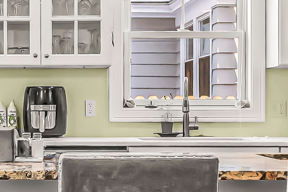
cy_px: 101
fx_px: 712
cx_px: 56
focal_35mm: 89
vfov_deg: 15.4
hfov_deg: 22.5
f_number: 4
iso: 400
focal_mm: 10
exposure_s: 1/30
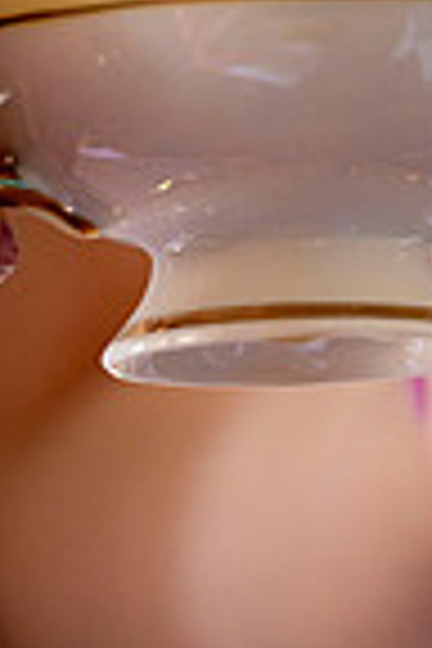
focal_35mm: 483
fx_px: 8693
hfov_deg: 2.8
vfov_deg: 4.3
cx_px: 432
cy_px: 484
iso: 800
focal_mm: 120
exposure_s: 1/125
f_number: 4.5
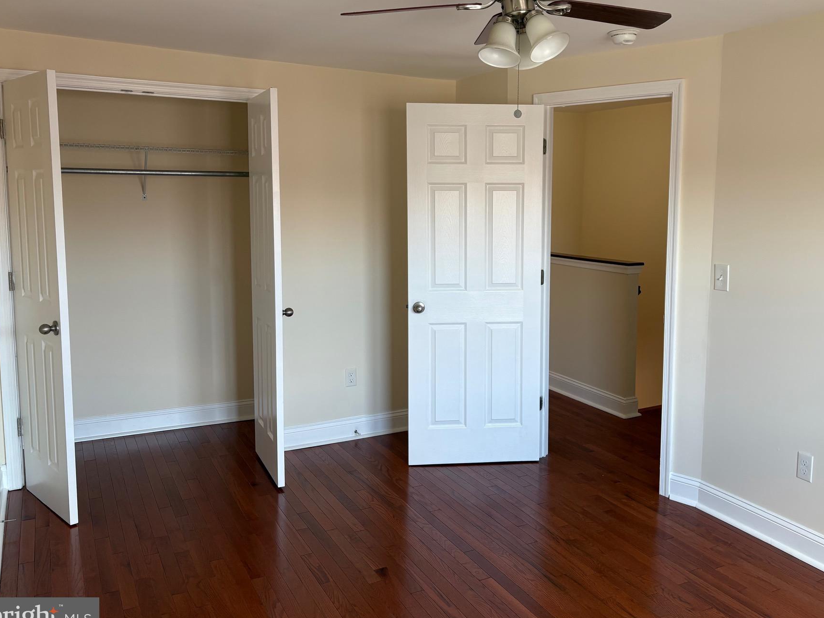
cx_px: 471
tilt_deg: -6.0
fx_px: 738
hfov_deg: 58.1
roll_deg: -0.1
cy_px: 268
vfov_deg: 45.3
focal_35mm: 31
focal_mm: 5.96
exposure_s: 1/60
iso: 80
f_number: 1.6
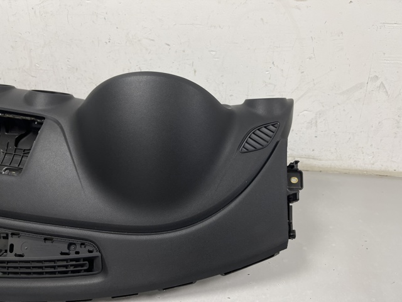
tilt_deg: -24.7
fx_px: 290
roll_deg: +1.9
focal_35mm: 25
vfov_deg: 54.9
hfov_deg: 69.4
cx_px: 201
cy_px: 151
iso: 100
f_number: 1.6
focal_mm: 5.1
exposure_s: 1/100
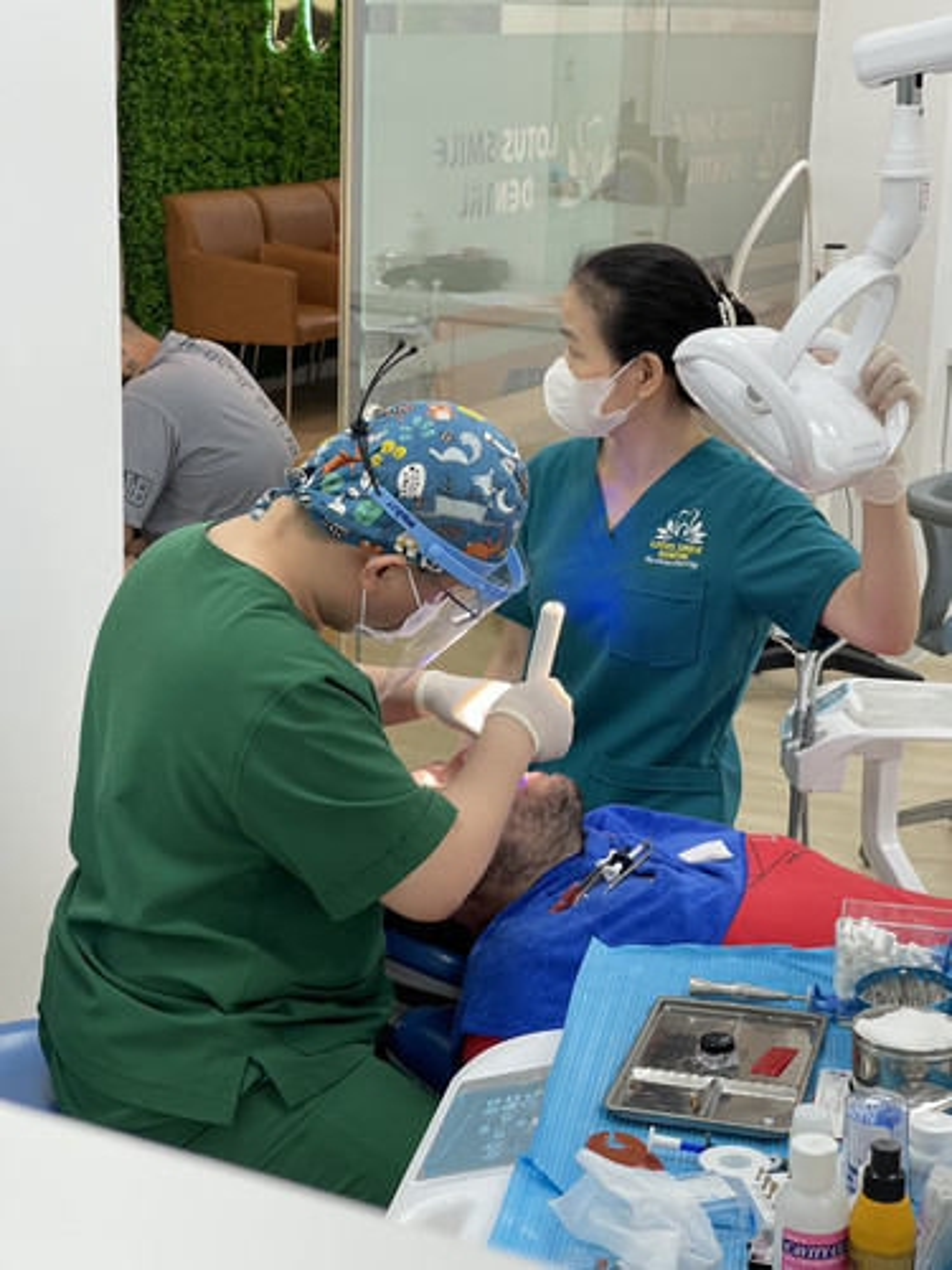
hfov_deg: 22.9
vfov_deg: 30.3
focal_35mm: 64
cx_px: 476
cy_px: 635
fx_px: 2347
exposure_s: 1/100
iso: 100
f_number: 2.2
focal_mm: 7.5
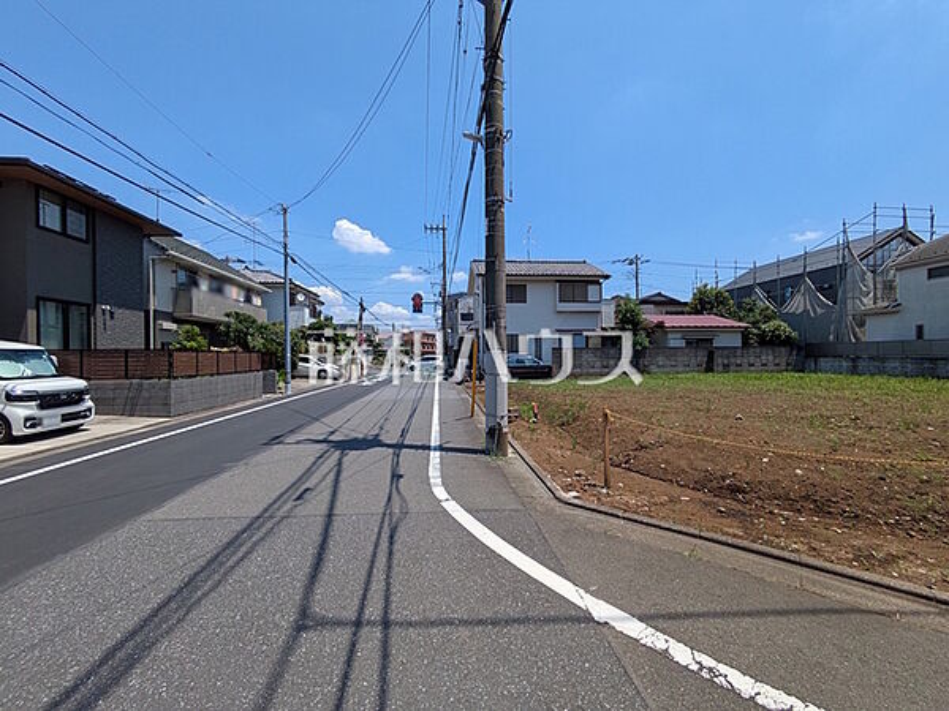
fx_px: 384
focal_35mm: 14
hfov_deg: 102.1
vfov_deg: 85.7
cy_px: 356
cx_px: 474
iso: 44
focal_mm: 1.83
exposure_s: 1/1965
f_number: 2.2
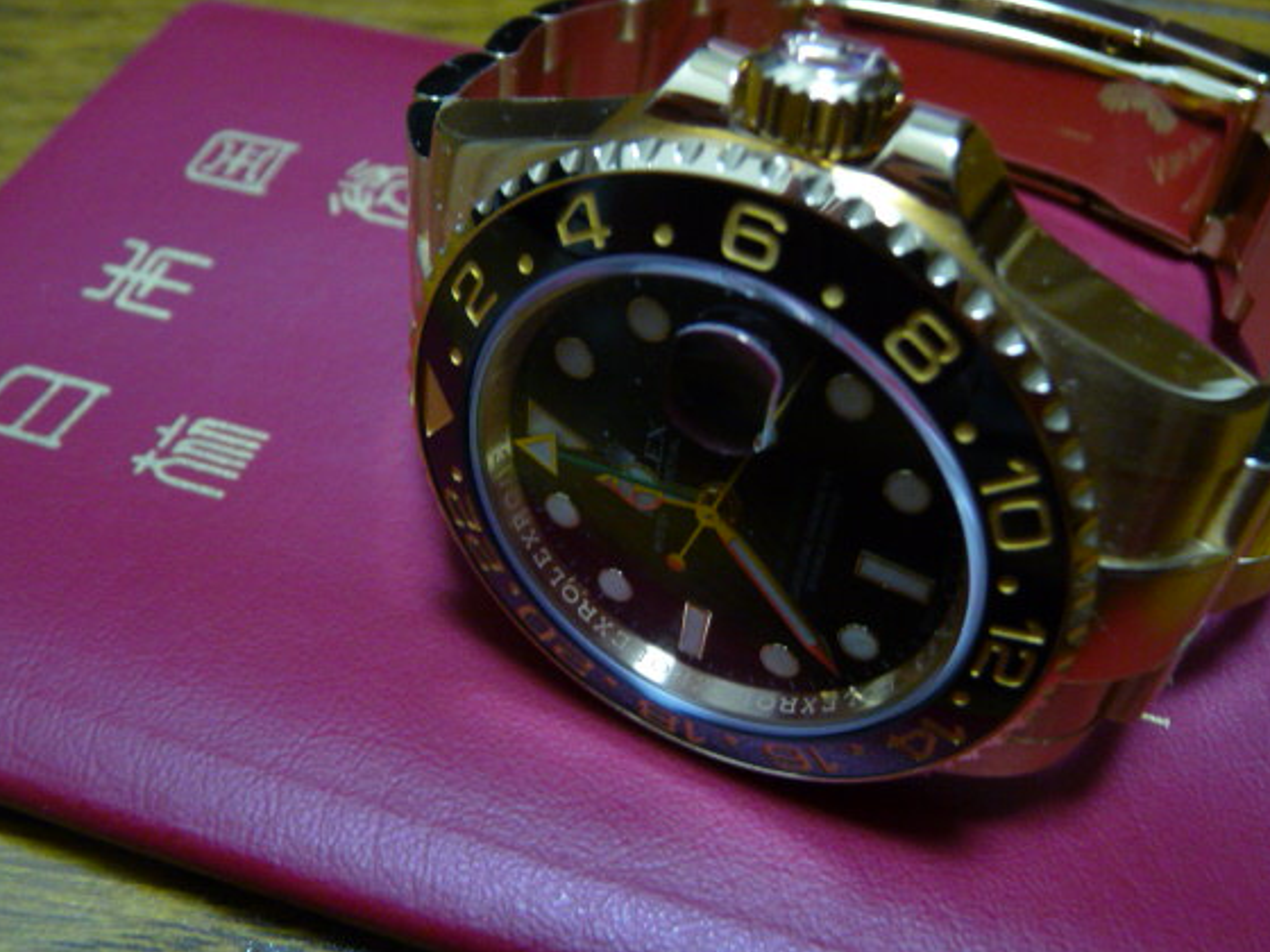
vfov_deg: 44.2
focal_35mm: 32
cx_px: 680
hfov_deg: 56.8
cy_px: 483
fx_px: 1174
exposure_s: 1/8
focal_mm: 4.7
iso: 400
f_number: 3.3
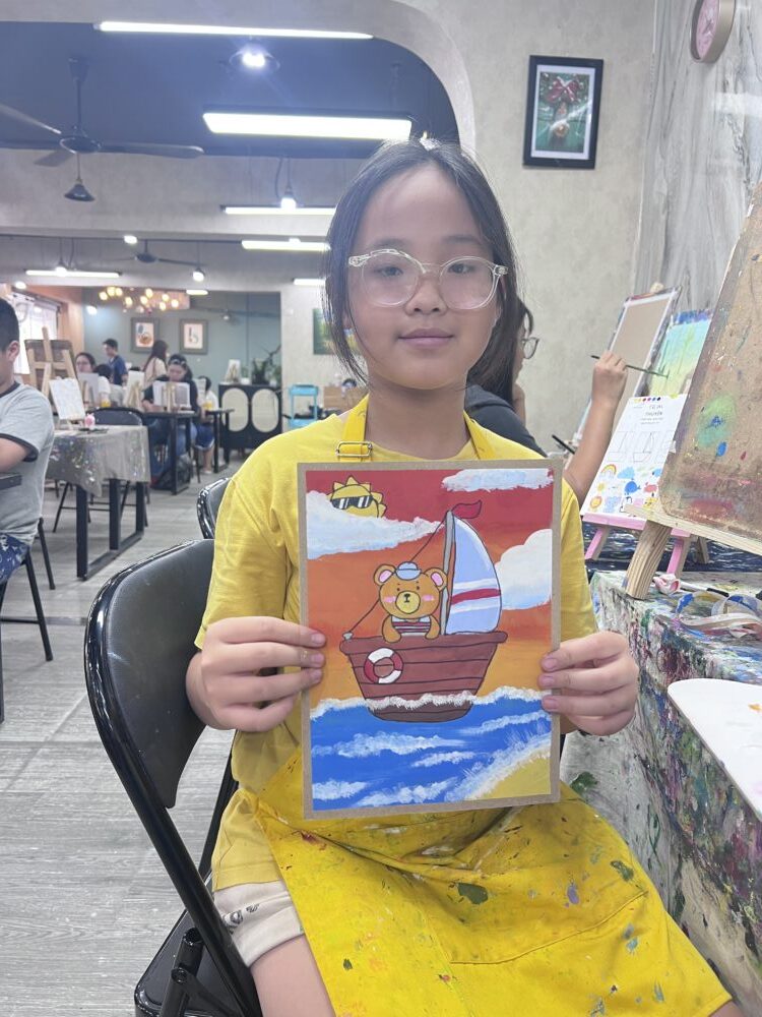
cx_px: 381
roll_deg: -2.1
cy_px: 508
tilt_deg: -8.7
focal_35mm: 26
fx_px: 763
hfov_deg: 53.1
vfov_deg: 67.3
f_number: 1.5
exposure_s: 1/50
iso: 80
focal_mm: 5.7
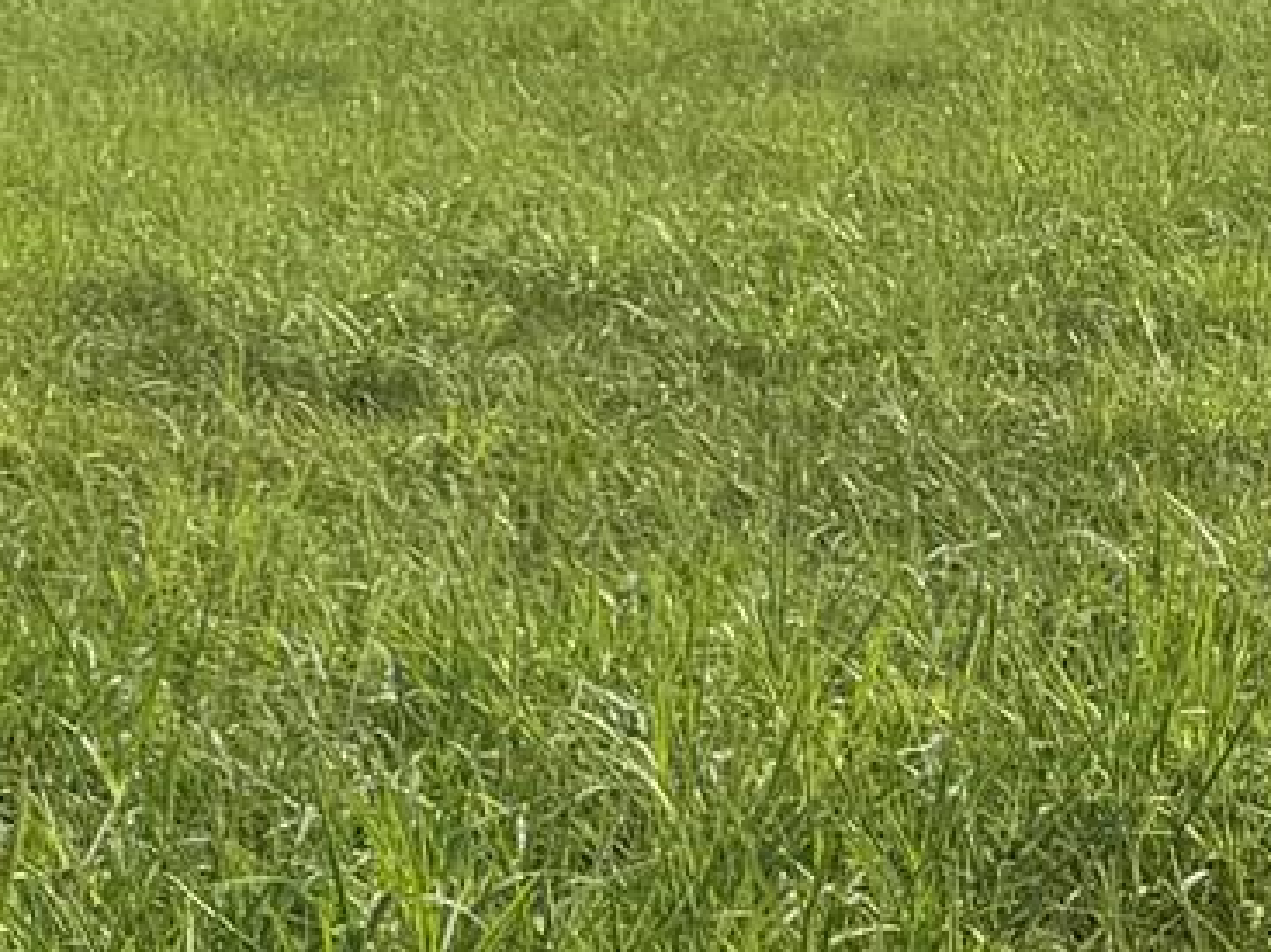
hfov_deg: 11.9
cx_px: -1784
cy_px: 405
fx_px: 4918
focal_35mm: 134
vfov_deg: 11.1
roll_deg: +2.3
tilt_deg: -8.2
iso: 80
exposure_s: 1/4975
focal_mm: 6.76
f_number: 1.78
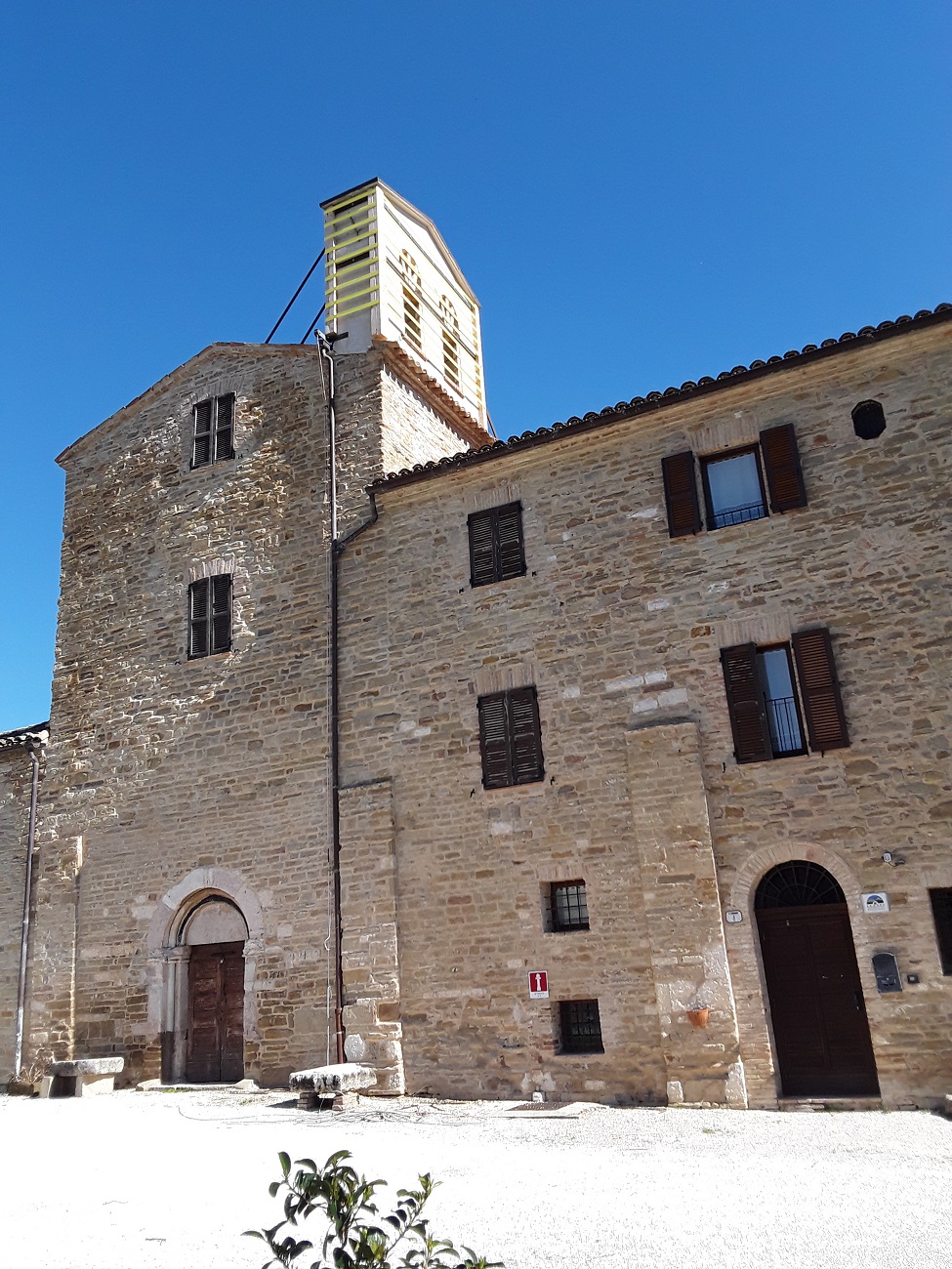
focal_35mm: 27
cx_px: 476
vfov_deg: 65.3
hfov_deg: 51.4
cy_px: 634
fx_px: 990
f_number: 1.9
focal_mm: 2.91
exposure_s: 1/1111
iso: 40
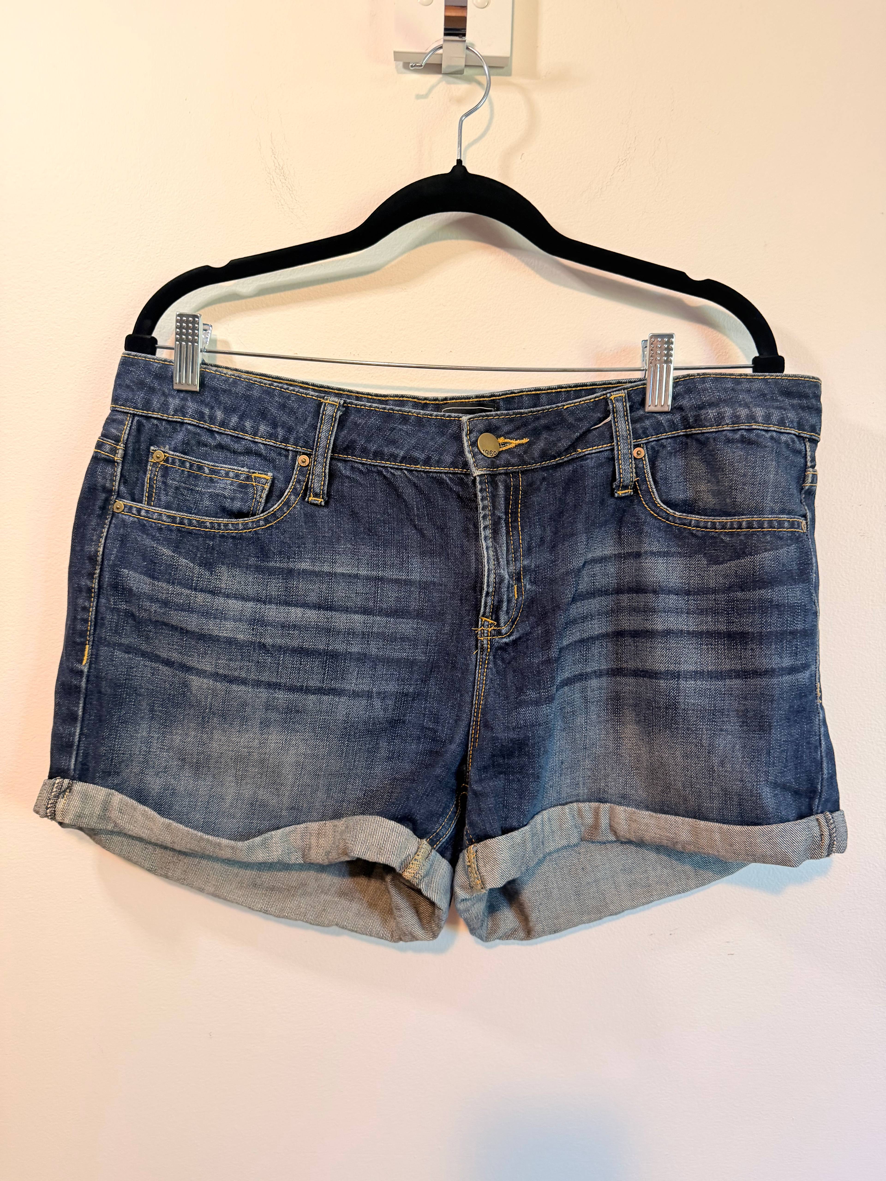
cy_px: 590
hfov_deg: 56.8
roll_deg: +0.1
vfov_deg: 71.6
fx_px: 819
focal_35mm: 24
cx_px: 443
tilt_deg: -3.7
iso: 200
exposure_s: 1/60
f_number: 1.78
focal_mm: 6.76
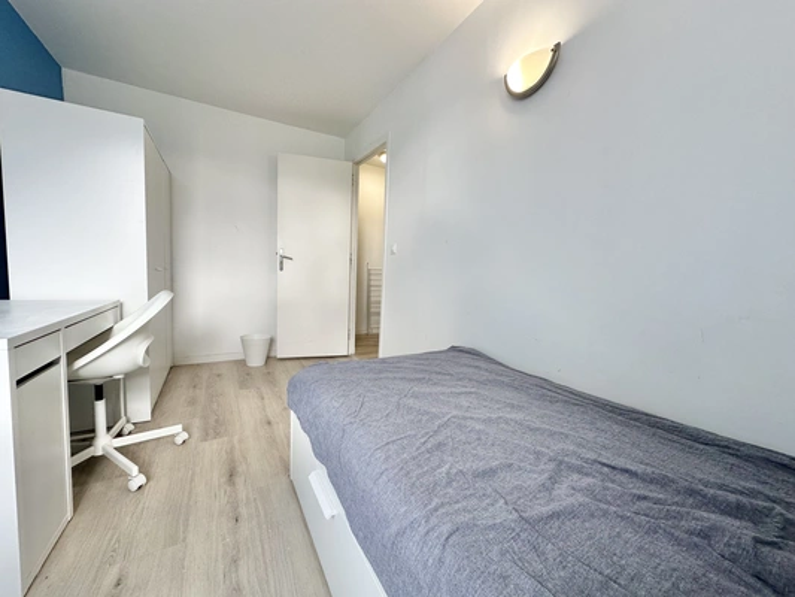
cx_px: 398
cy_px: 298
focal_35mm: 14
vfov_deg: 85.7
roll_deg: -1.9
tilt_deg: -5.1
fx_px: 322
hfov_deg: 102.1
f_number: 2.2
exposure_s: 1/100
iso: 100
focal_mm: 2.22
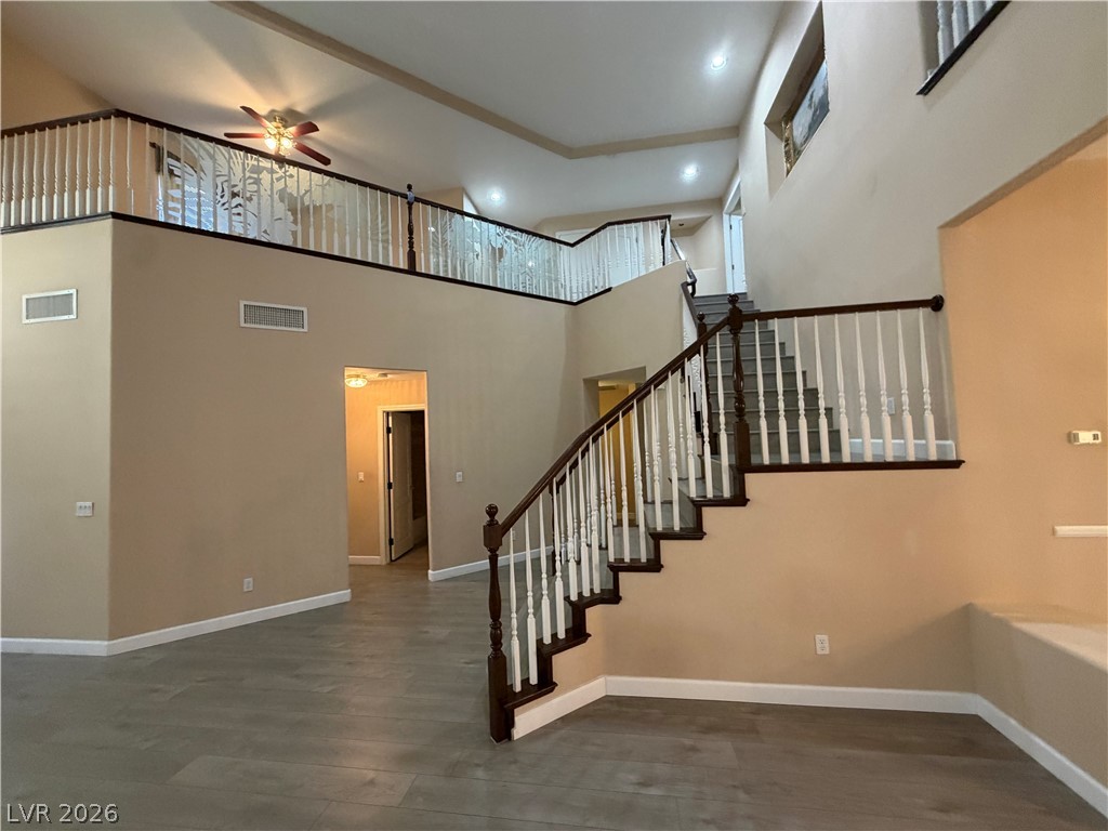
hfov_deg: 102.1
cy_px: 416
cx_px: 554
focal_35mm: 14
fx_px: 448
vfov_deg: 85.7
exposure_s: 1/60
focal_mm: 2.22
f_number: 2.2
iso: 400
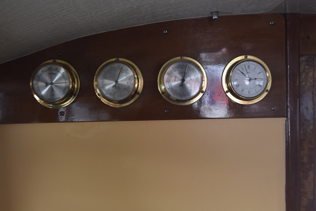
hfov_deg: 43.6
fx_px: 395
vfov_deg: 29.9
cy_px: 106
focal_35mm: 45
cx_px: 158
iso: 400
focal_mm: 30
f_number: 4.5
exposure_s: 1/60
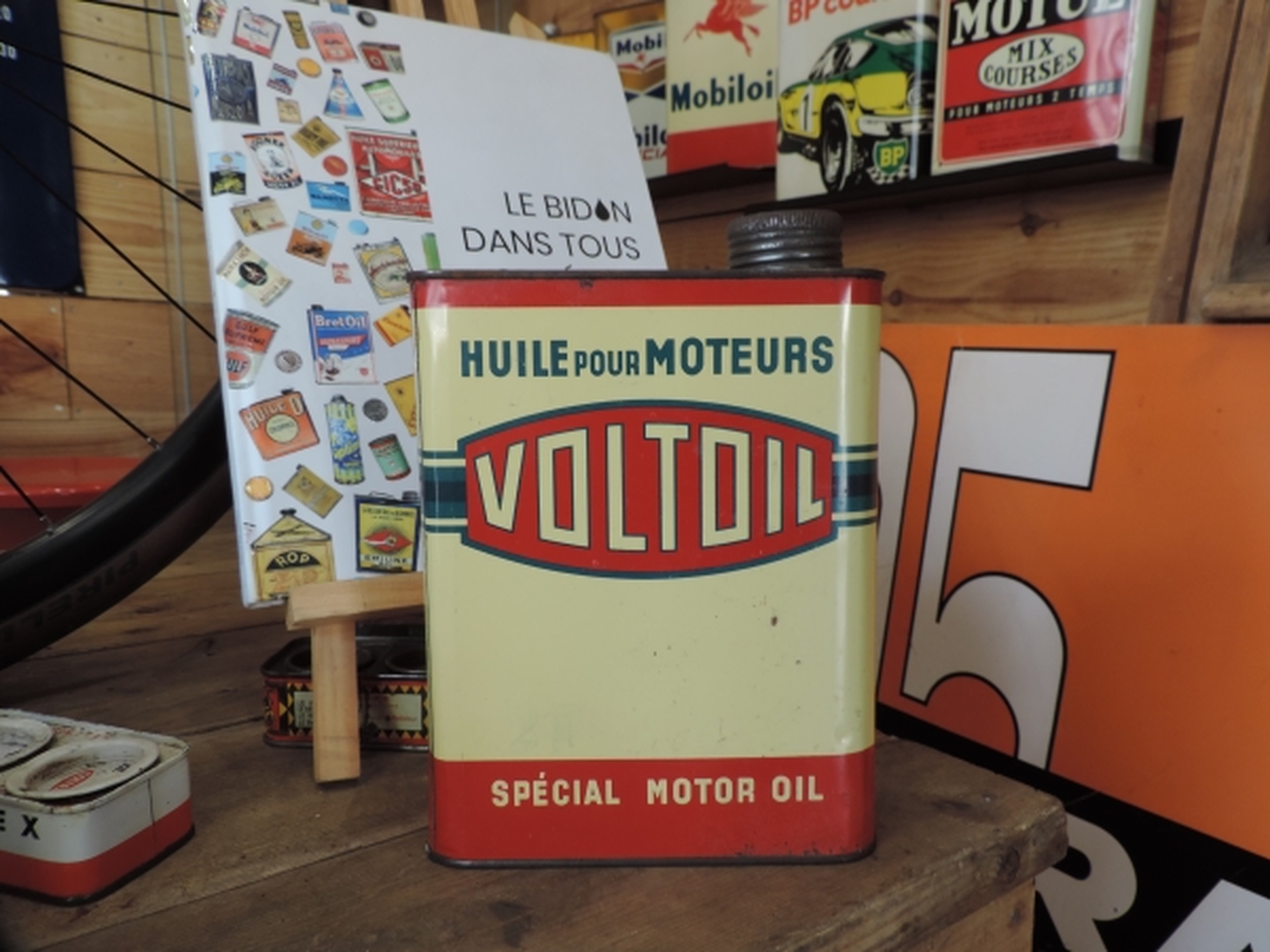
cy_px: 476
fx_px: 881
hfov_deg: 71.6
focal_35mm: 24
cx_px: 635
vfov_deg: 56.8
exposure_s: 1/30
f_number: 3
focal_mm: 4.3
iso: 125
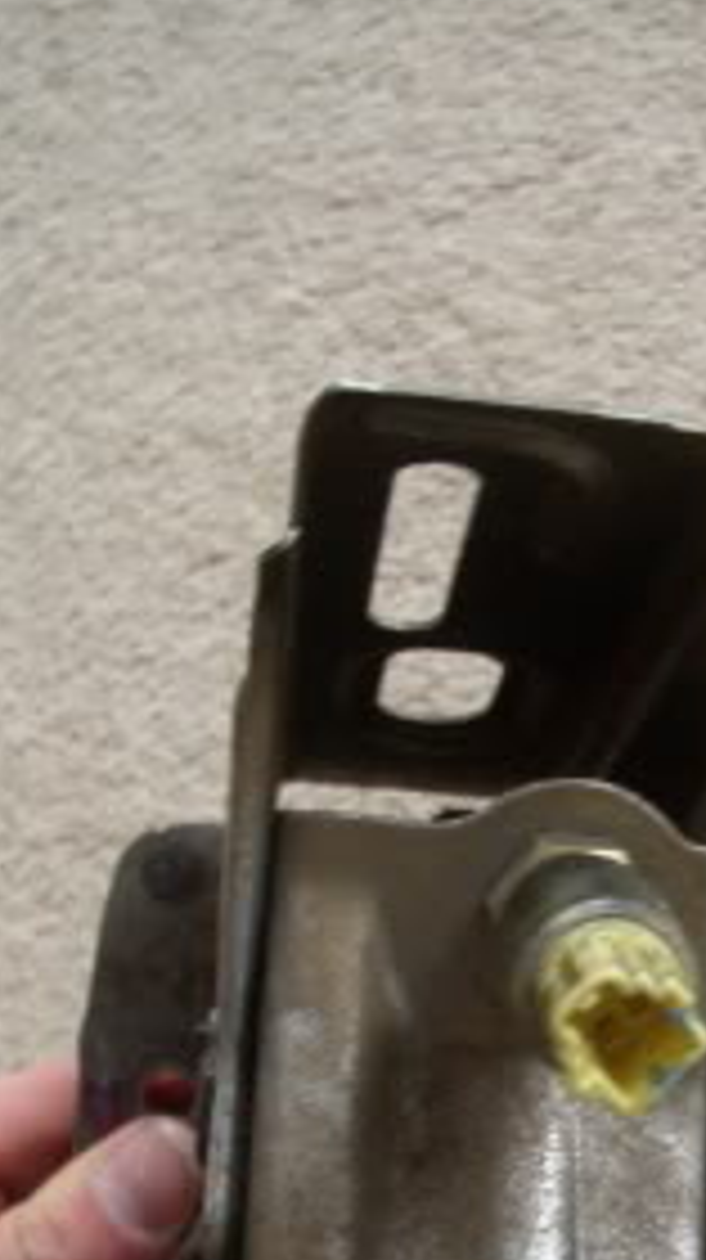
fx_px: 2402
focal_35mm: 72
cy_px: 1058
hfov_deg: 16.6
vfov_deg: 28.6
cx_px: 569
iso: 250
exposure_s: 1/8
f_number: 3.3
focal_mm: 6.3
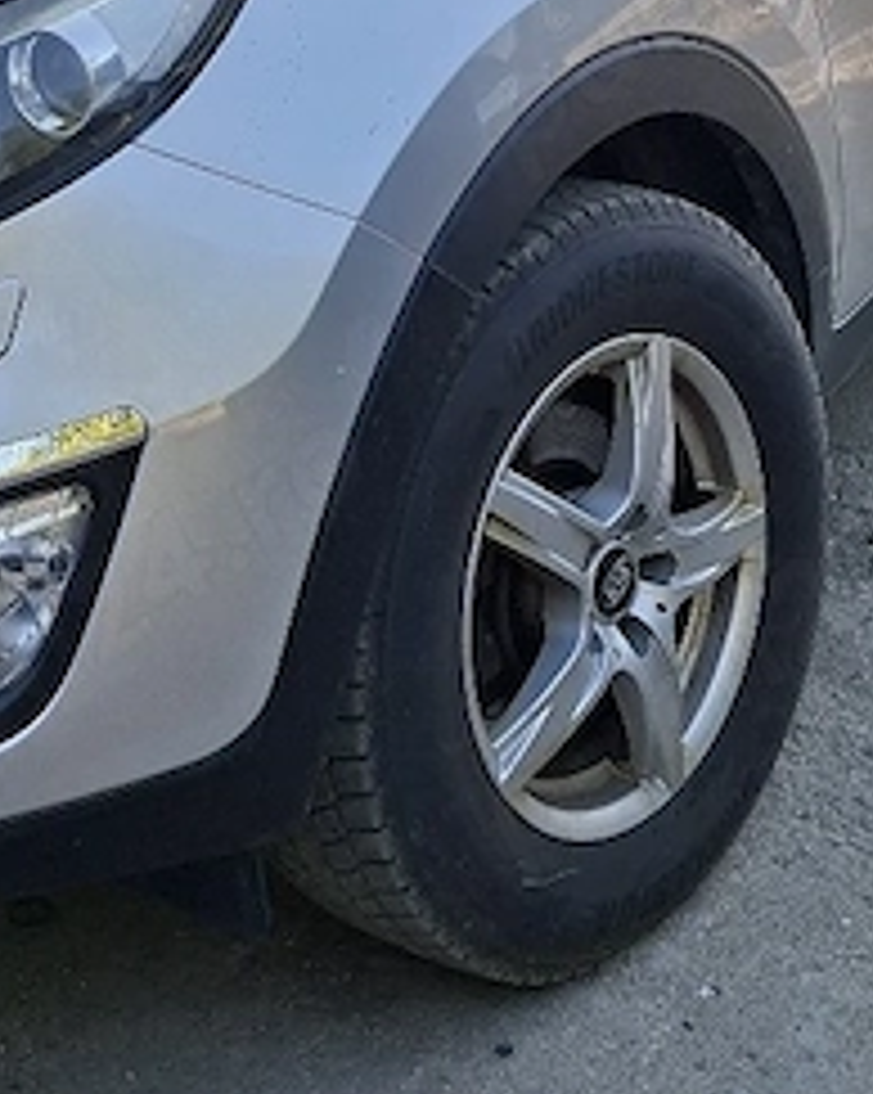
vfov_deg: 24.7
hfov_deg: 20.6
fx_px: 2393
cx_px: 252
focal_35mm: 74
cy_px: 45
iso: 50
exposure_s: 1/500
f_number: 1.8
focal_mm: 5.54
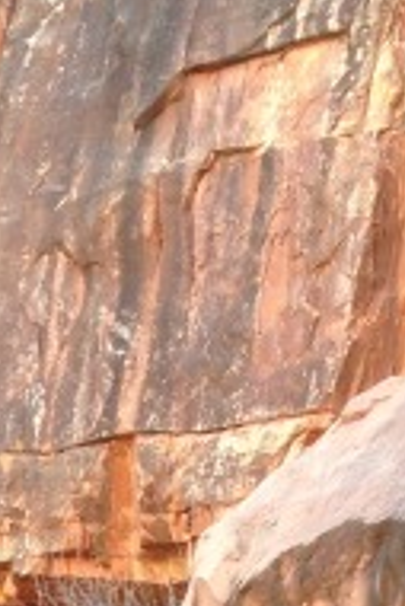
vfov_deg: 11.7
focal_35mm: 154
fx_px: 2594
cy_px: 1277
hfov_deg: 8.9
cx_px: 277
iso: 80
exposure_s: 1/120
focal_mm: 4.12
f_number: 2.4
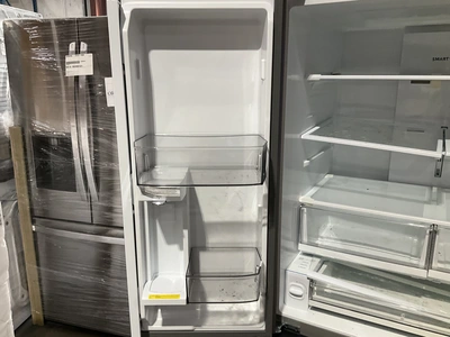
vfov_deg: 48.2
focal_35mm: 29
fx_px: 377
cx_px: 225
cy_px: 168
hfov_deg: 61.7
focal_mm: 3
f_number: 1.8
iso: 125
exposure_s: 1/60
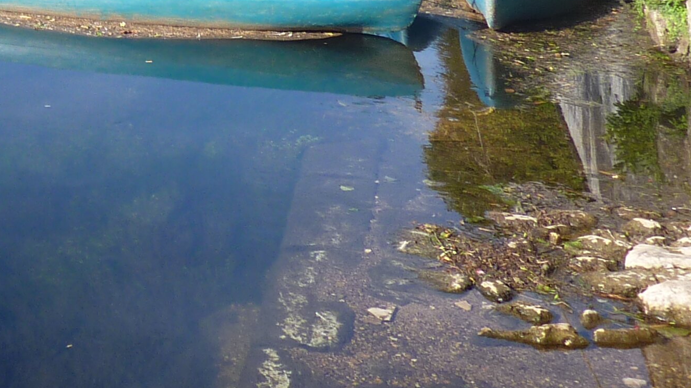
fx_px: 1374
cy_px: -320
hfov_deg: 24.2
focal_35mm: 75
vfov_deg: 14.2
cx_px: -245
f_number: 4
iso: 80
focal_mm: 4.1
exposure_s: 1/320
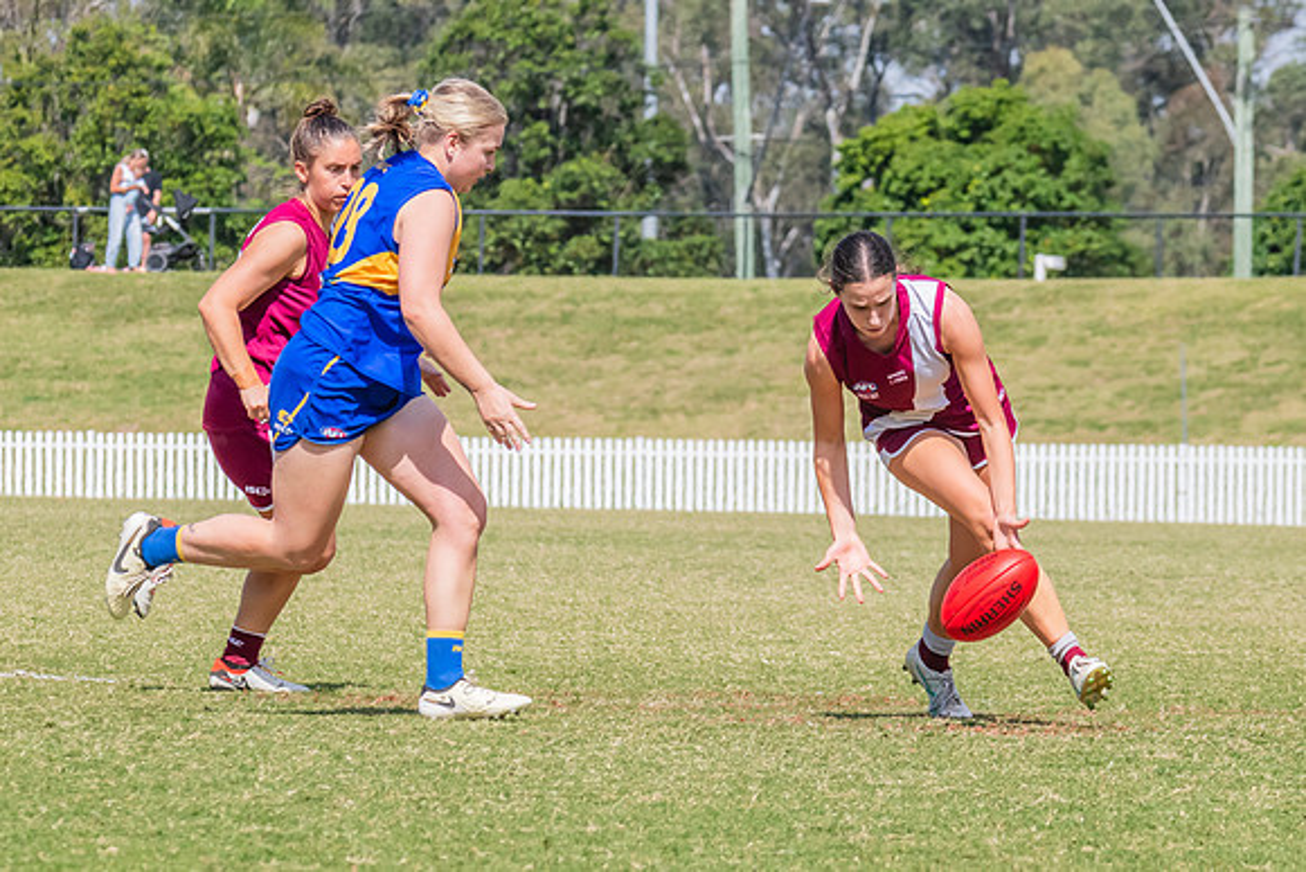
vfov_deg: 3.8
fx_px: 12978
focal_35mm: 358
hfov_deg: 5.8
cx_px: 826
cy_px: 360
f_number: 11
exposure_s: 1/1250
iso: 800
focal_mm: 210
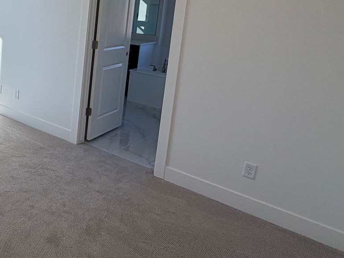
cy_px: 50
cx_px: -27
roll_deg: -2.2
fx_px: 368
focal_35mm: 37
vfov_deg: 37.2
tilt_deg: -9.0
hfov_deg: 41.1
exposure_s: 1/264
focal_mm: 2.22
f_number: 2.2
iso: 50
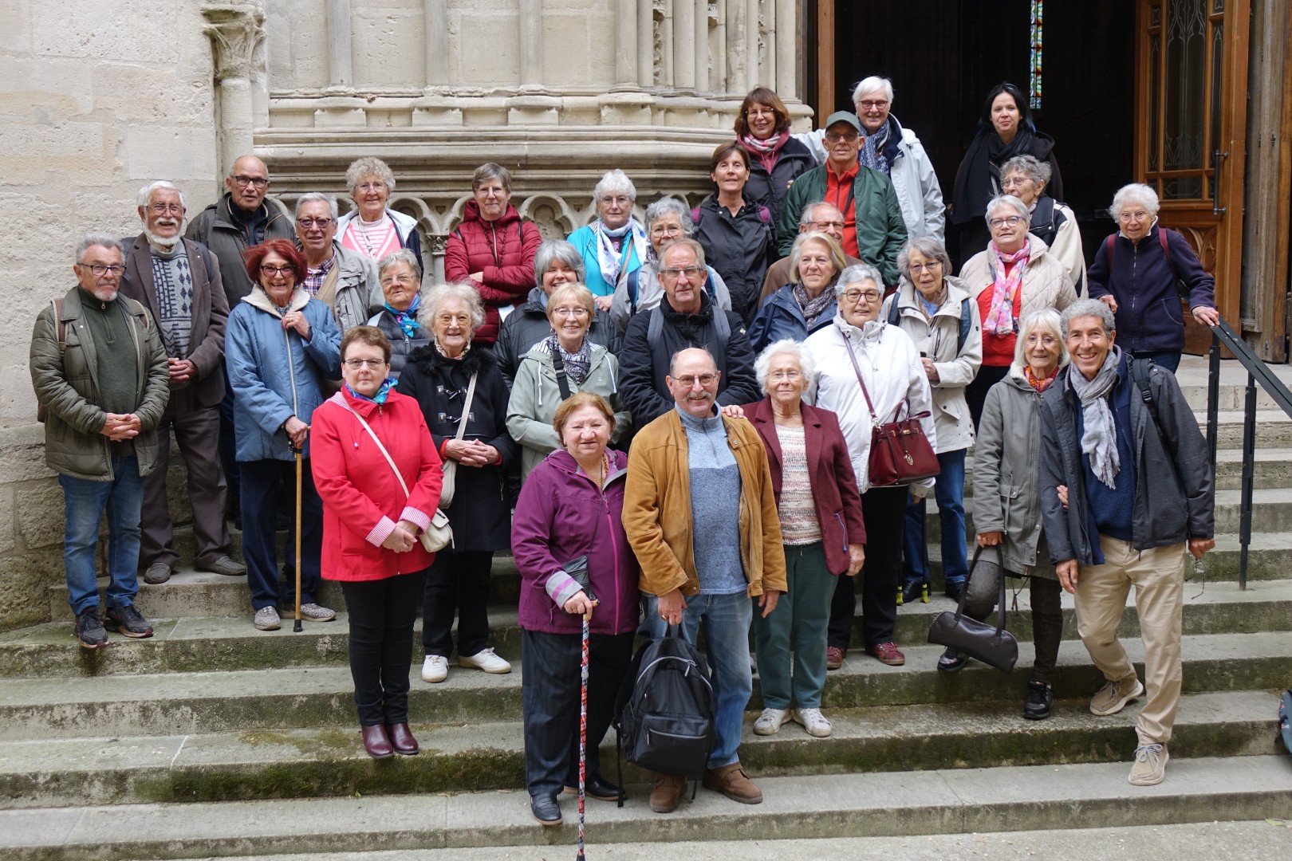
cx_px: 646
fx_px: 1723
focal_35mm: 48
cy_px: 430
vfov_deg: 28.1
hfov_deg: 41.1
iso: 100
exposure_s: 1/100
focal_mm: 17.48
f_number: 2.8
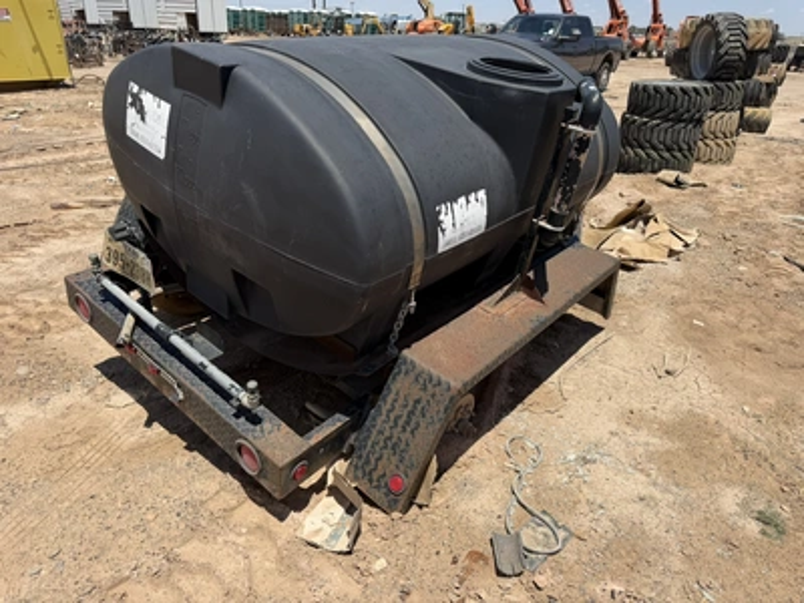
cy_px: 302
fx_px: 557
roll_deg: -3.8
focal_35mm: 24
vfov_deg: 56.8
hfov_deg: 71.6
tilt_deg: -26.8
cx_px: 402
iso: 80
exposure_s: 1/4975
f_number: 1.78
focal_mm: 6.76
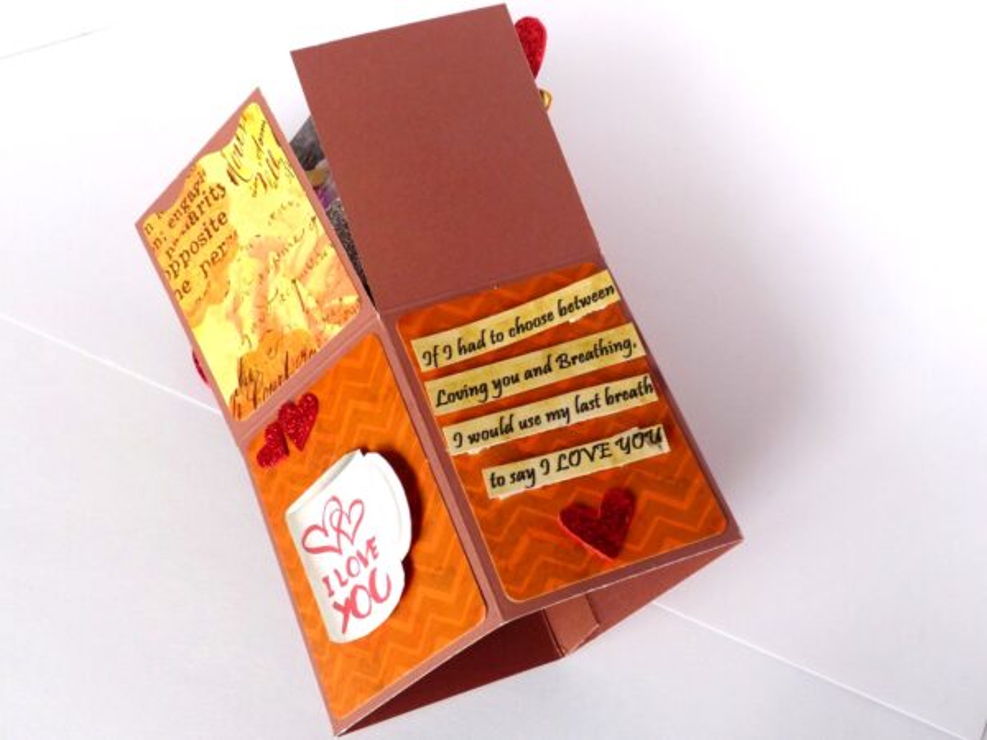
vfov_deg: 29.7
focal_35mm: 49
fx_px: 1397
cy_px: 370
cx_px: 494
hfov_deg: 38.9
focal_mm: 8.7
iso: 100
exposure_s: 1/125
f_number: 3.5
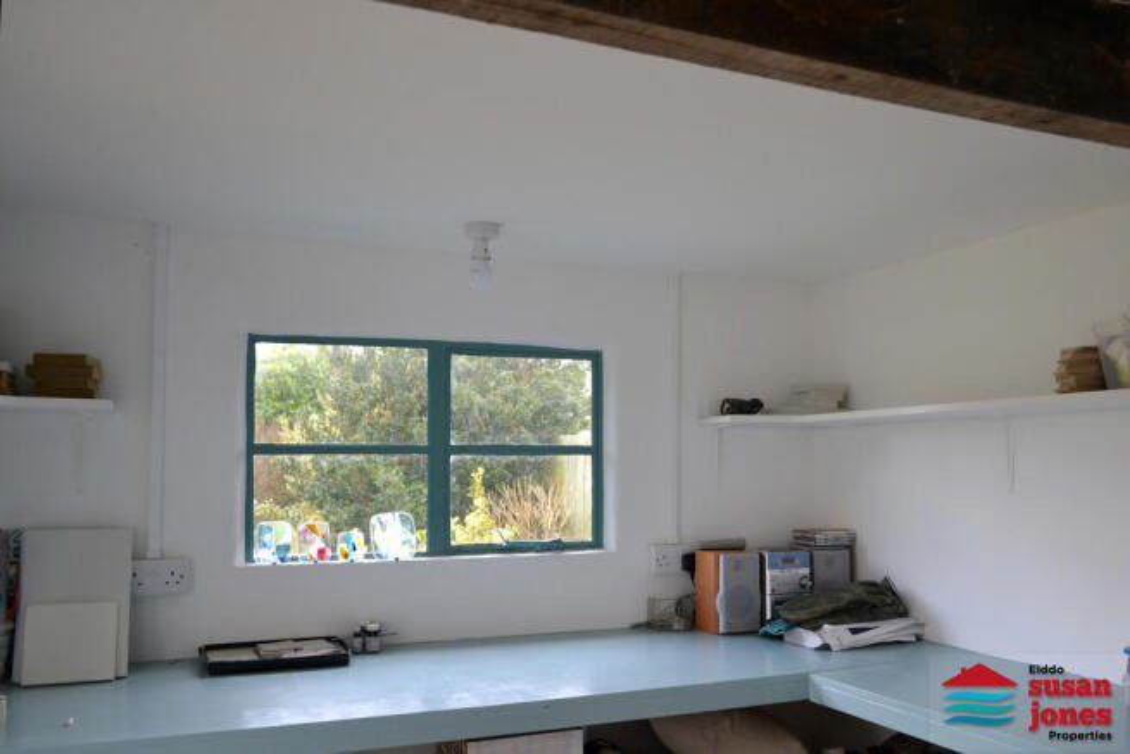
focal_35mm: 27
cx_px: 565
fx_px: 848
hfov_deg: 67.4
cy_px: 377
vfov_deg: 48.0
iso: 400
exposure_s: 1/60
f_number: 4
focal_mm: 18
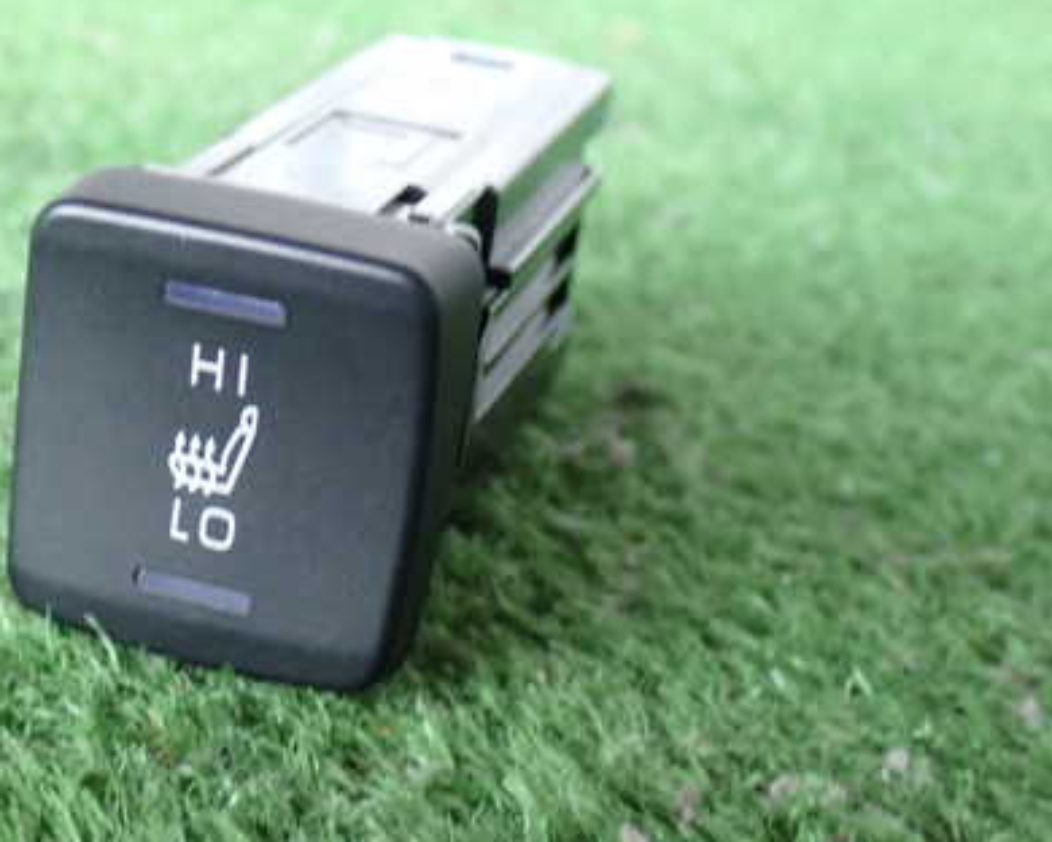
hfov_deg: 25.1
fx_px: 2335
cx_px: 267
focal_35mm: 75
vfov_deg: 20.4
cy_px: 448
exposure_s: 1/25
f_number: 3.2
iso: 800
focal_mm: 9.01
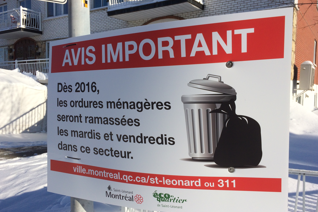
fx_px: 274
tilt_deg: -3.4
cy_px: 108
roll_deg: -0.5
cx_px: 158
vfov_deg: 42.3
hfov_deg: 60.3
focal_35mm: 31
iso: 32
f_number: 2.2
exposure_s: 1/2933
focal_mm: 4.15
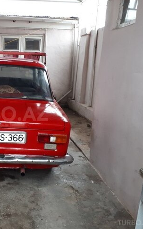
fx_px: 243
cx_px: 0
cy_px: 114
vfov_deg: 50.4
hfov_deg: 30.5
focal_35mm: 39
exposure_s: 1/33
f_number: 1.9
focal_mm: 3.6
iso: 125
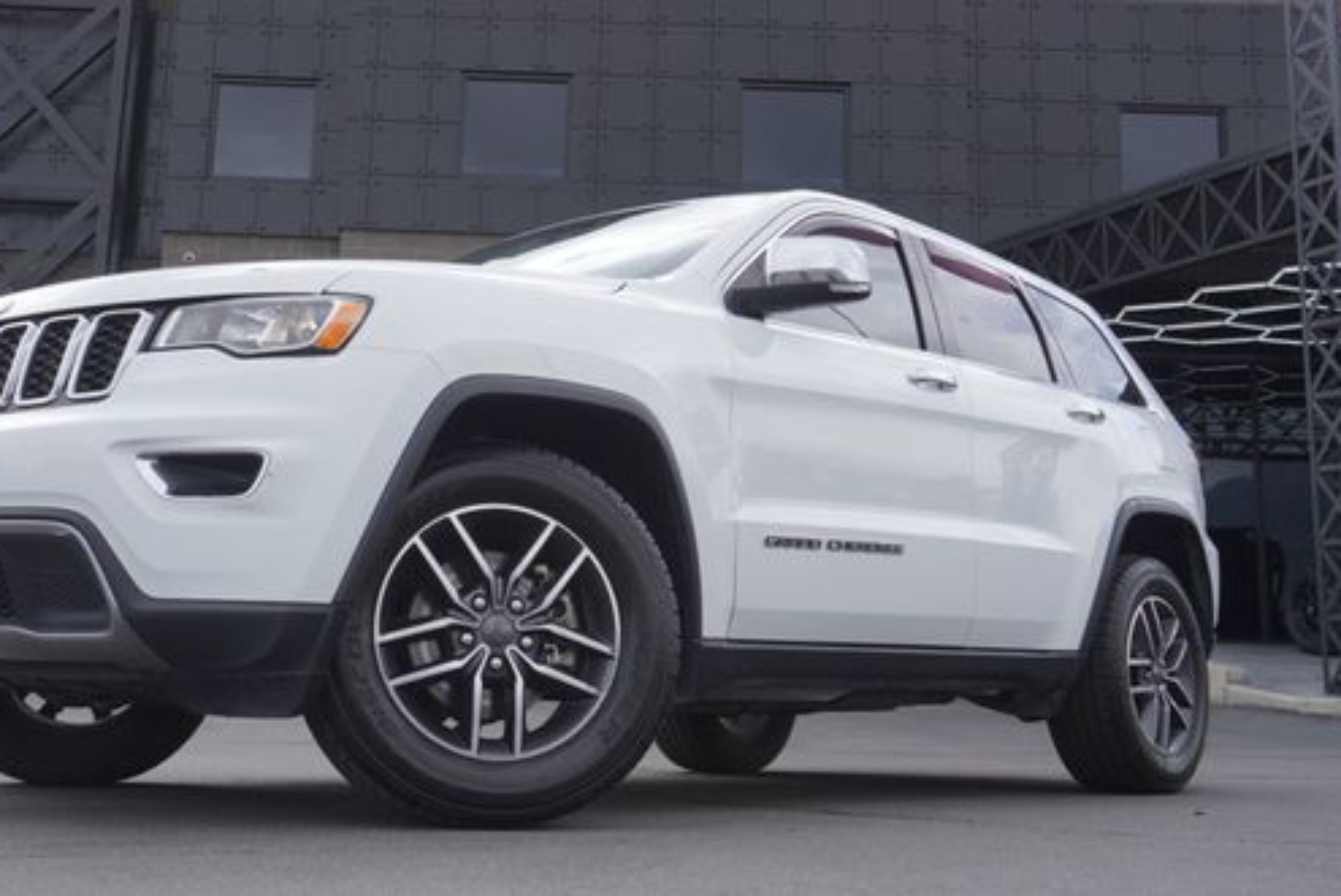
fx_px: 1665
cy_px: 319
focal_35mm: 45
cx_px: 526
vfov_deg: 30.0
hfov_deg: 43.6
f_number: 7.1
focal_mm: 23
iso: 100
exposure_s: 1/160
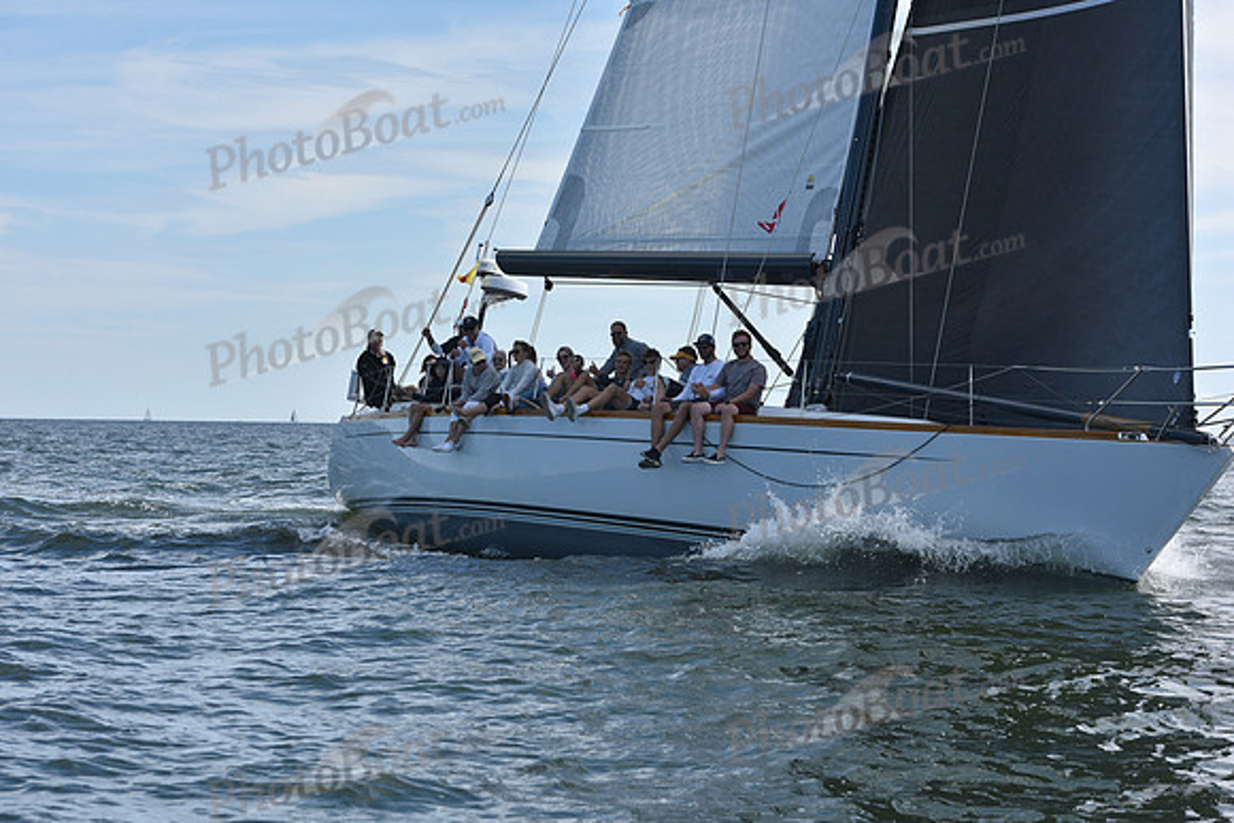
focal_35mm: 95
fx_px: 3257
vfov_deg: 14.4
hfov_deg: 21.5
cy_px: 412
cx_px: 617
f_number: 9
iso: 320
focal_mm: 95
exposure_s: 1/1000
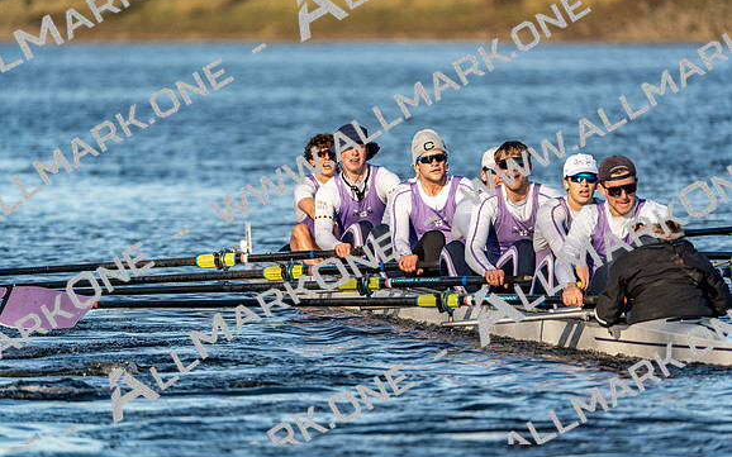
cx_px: 366
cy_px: 227
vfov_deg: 2.1
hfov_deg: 3.4
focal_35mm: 614
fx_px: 12247
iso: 500
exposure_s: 1/2000
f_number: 6.3
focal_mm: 600
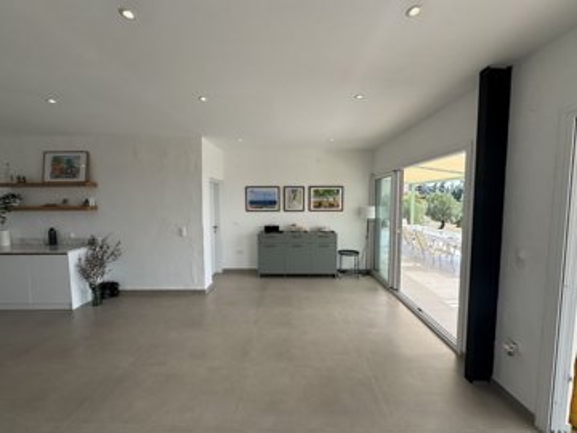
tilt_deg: -4.2
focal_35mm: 14
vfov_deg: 85.7
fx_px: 233
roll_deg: +0.4
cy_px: 216
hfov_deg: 102.1
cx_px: 288
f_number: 2.2
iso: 40
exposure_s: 1/373
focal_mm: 2.22
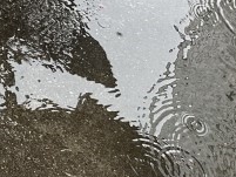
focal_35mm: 122
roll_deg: -1.4
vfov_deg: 10.9
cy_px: -195
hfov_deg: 12.6
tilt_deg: -41.3
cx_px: -329
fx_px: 832
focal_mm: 6.86
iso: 64
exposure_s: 1/121
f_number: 1.78
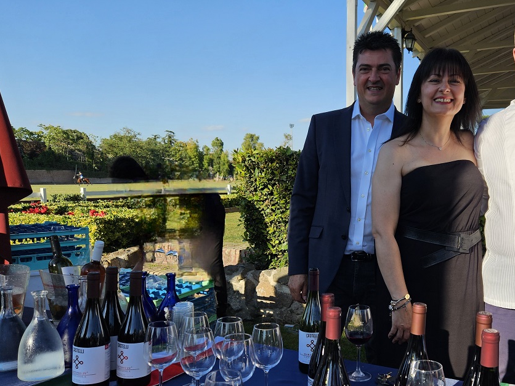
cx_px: 356
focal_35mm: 33
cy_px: 247
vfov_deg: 42.5
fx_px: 491
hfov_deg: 53.9
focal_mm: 5.4
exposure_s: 1/1429
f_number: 1.8
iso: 25
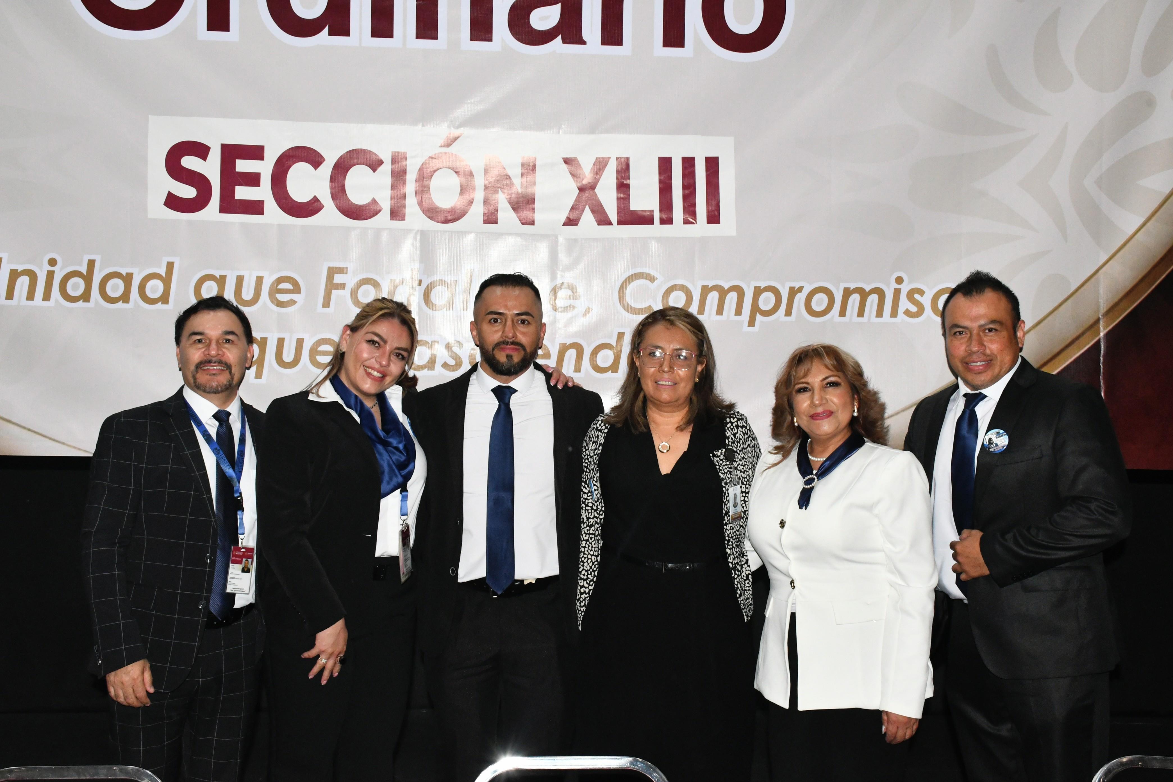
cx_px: 586
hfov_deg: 48.5
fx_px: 1303
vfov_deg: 33.4
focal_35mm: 40
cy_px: 391
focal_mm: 27
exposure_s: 1/125
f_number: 14
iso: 2000
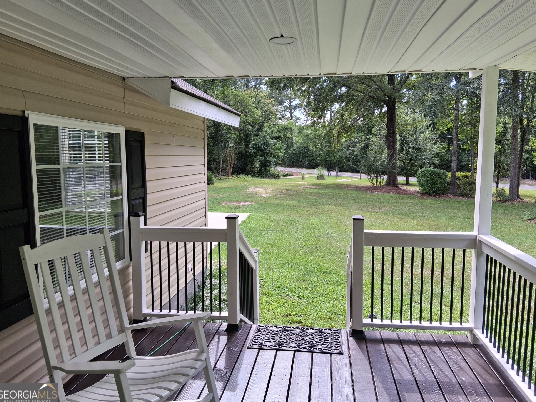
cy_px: 195
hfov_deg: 65.3
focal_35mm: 27
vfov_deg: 51.4
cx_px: 274
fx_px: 418
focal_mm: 3.98
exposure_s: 1/120
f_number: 1.8
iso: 25
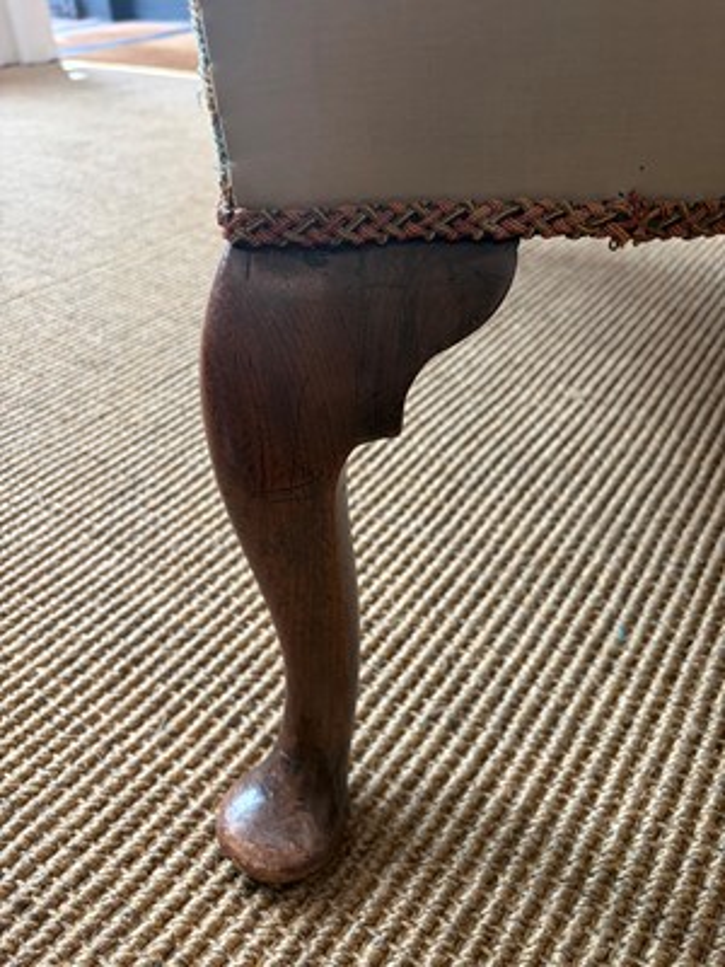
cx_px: 362
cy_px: 484
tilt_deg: -38.0
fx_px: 726
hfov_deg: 53.1
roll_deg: +1.9
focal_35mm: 26
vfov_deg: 67.3
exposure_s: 1/67
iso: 125
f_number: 1.6
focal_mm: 5.96
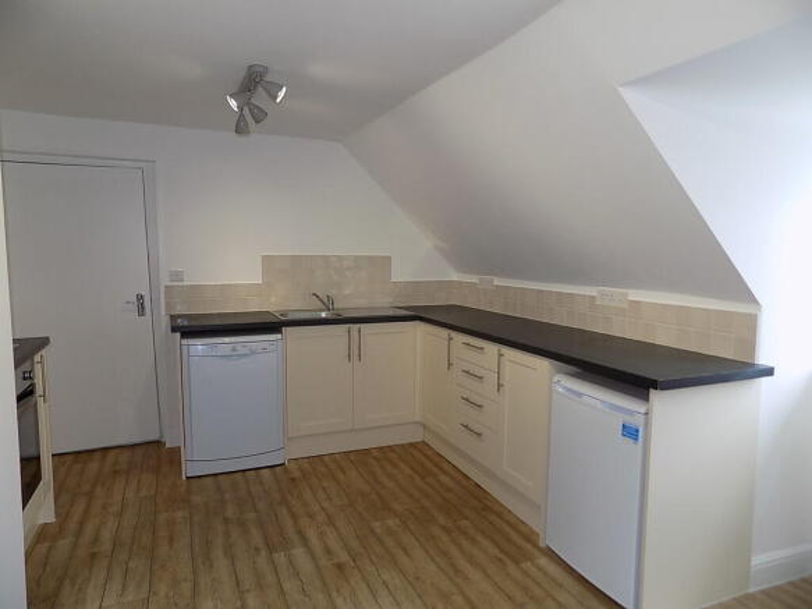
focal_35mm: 23
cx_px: 406
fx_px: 539
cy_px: 304
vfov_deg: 58.9
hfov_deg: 73.9
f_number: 3.1
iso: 100
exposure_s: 1/30
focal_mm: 4
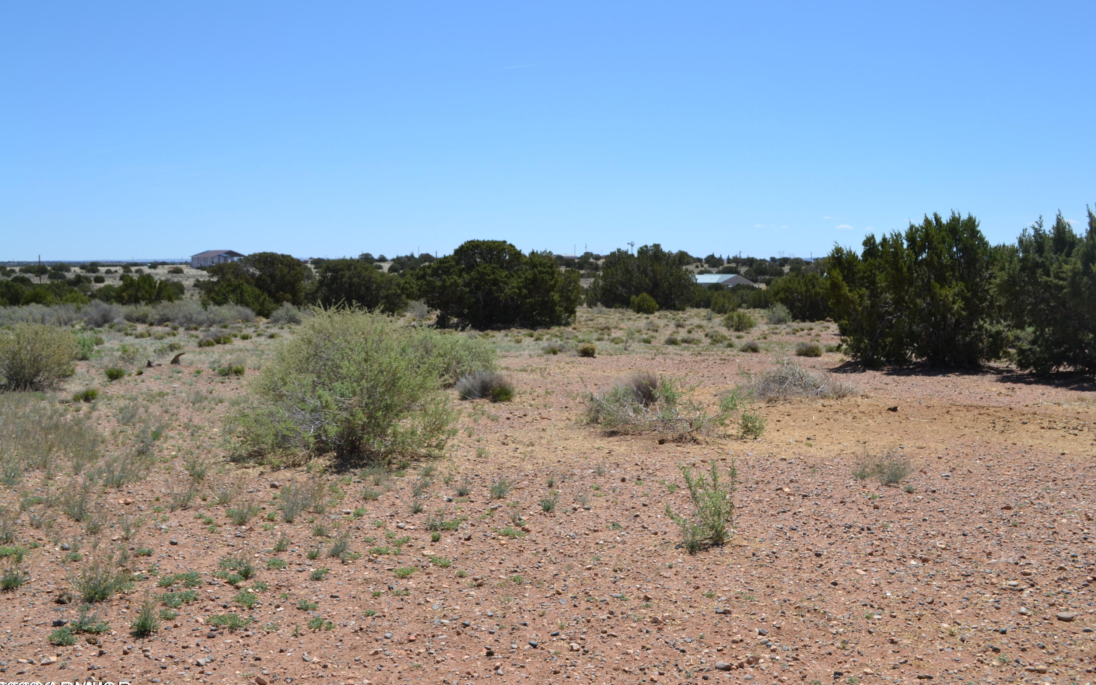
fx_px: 1105
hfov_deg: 52.8
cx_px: 545
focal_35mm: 37
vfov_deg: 34.4
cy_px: 355
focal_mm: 24
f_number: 8
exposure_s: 1/250
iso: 100
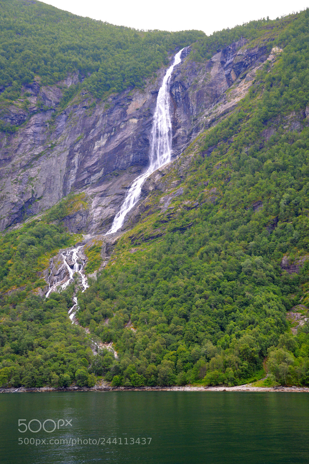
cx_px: 154
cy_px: 232
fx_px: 677
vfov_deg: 37.9
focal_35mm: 52
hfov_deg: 25.7
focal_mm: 35
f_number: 4.5
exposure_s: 1/500
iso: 450
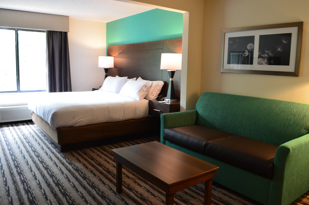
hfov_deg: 65.6
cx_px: 158
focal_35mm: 28
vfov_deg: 46.2
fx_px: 240
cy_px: 101
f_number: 6.3
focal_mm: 18
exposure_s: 1/10
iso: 800
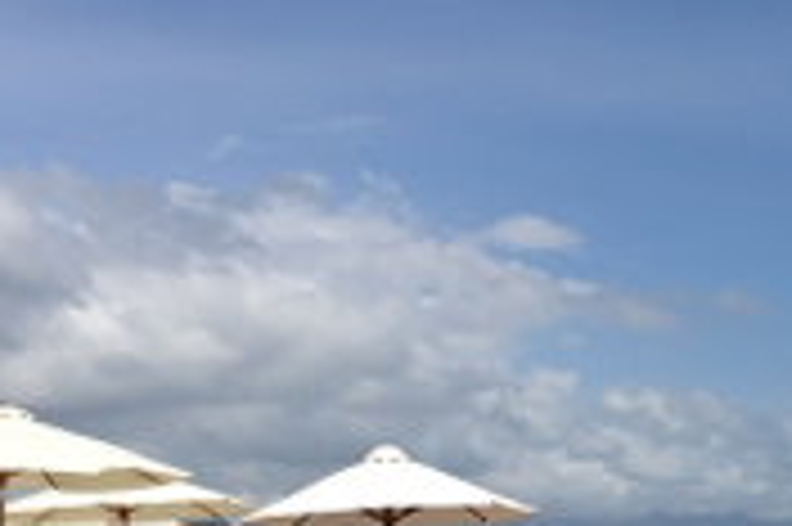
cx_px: 711
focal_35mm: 78
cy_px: 450
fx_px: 1714
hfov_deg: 25.2
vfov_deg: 17.3
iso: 50
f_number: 2.4
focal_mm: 4.12
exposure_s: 1/3623
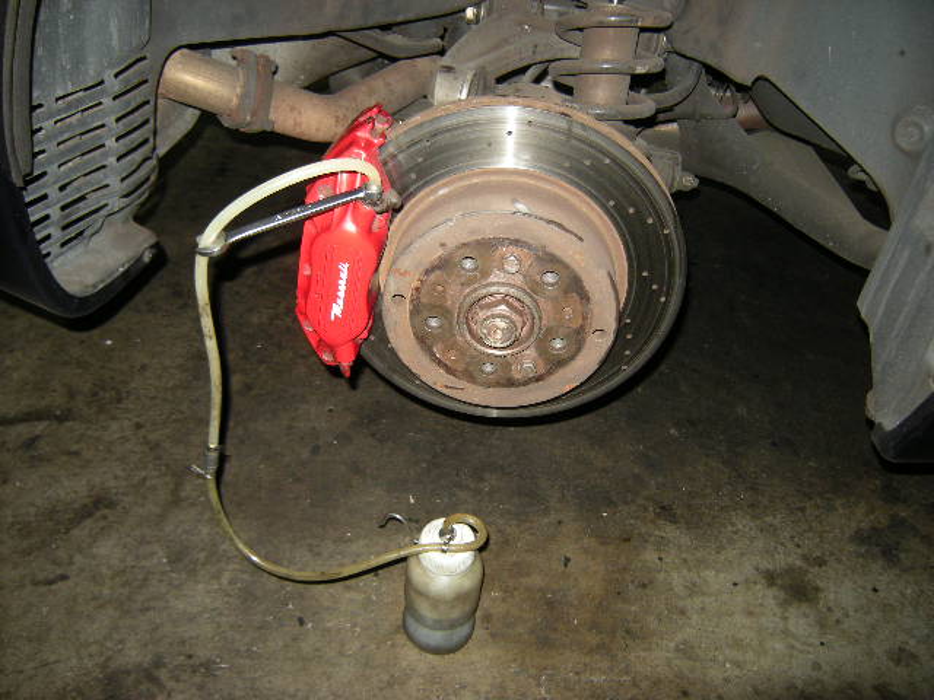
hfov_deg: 63.4
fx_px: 755
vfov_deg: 49.7
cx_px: 467
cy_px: 350
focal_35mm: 28
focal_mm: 4.7
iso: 157
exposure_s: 1/60
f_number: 2.8
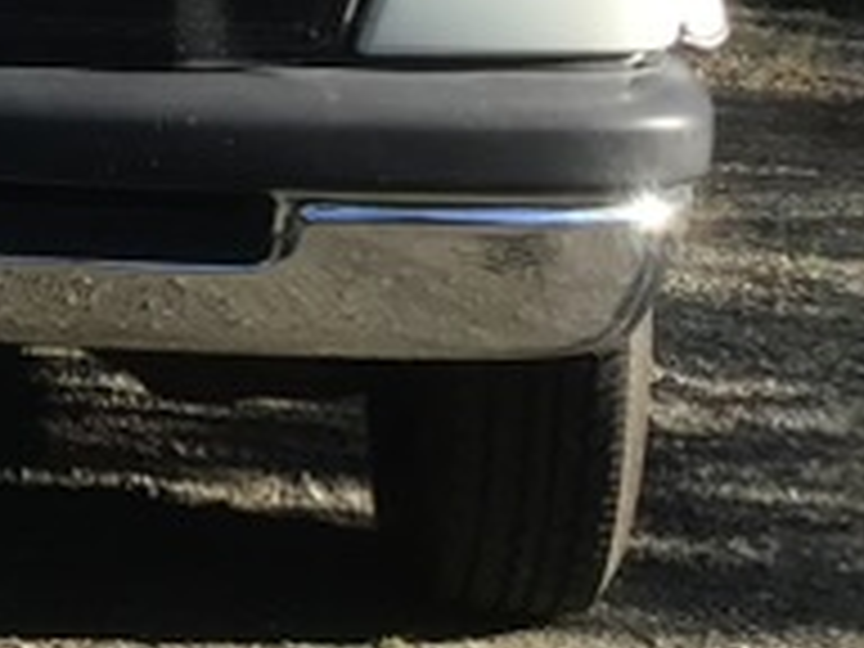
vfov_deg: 8.7
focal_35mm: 165
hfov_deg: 10.5
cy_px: -374
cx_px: -1134
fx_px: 4118
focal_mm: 3.3
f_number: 2.4
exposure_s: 1/418
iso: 25
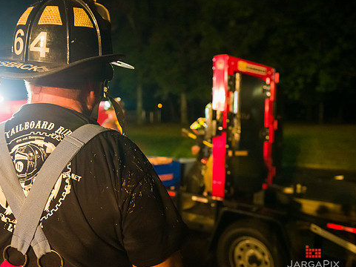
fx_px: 370
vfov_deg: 39.6
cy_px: 141
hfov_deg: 51.0
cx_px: 143
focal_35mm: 36
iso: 6400
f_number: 3.2
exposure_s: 1/125
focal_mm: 31
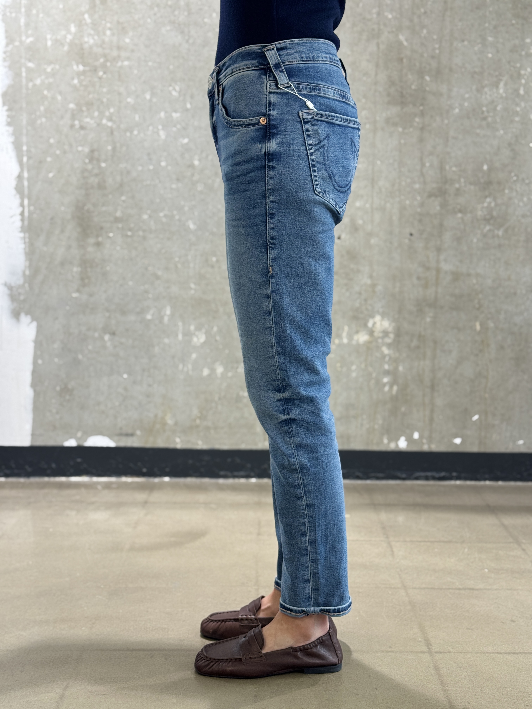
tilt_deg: -7.4
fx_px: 984
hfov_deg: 30.3
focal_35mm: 48
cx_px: 266
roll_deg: -0.1
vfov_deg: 39.7
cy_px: 354
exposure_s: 1/100
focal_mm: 6.76
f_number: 1.78
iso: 100
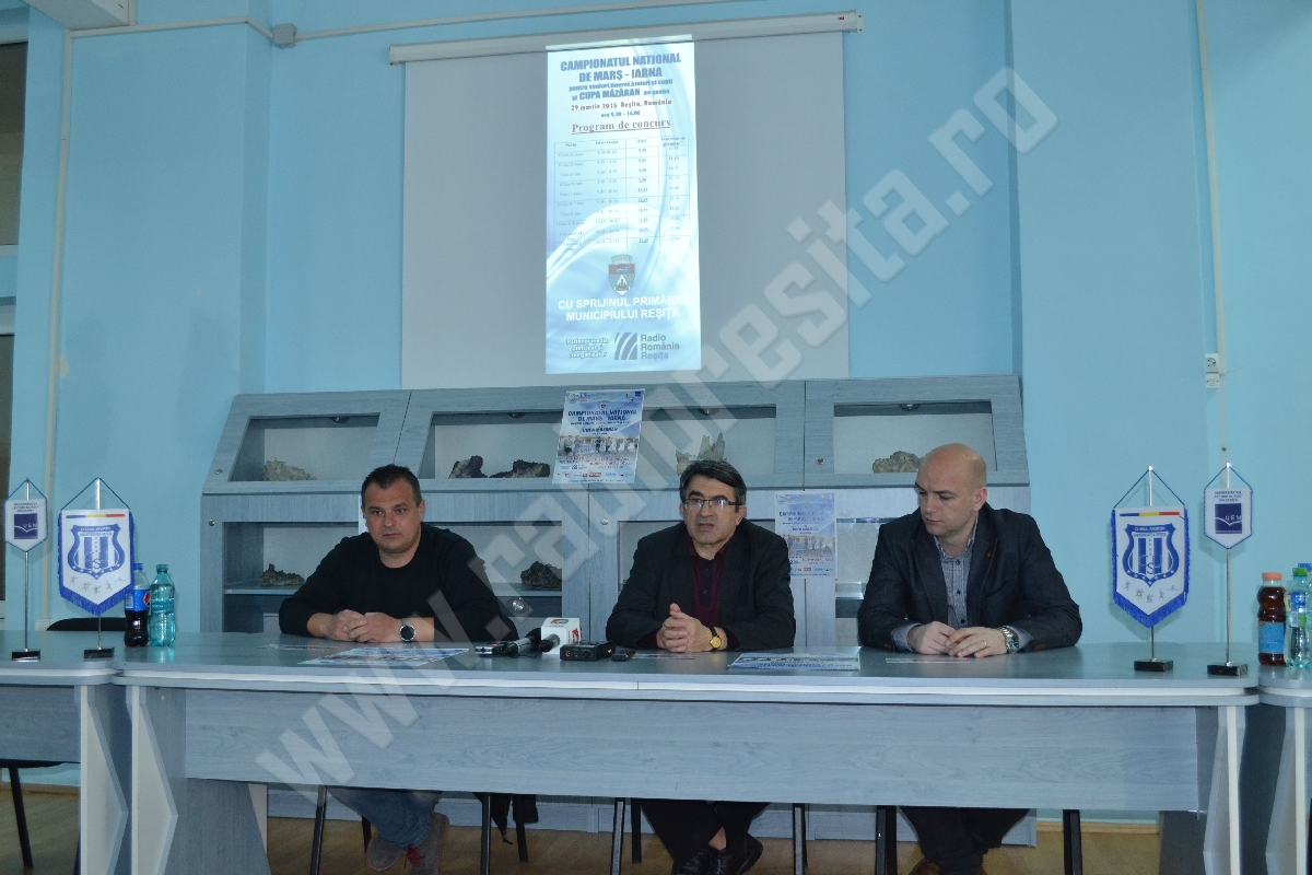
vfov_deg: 40.0
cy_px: 438
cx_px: 656
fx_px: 1203
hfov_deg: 57.2
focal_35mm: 33
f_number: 5
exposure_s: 1/60
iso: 800
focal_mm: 22
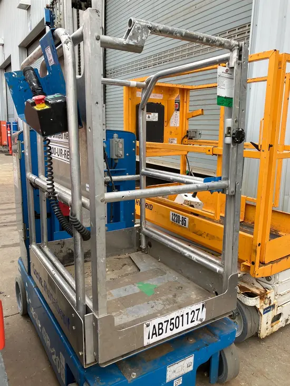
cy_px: 193
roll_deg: -2.5
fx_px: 313
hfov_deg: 49.8
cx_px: 145
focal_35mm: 28
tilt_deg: -9.0
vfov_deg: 63.4
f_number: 1.8
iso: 50
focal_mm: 3.99
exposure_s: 1/121
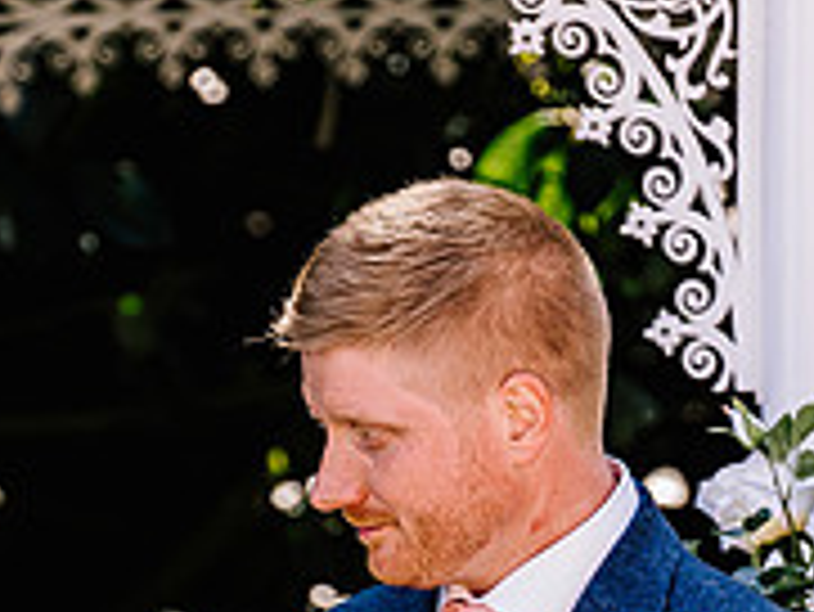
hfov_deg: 3.6
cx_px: 801
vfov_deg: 2.7
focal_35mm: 555
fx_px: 13060
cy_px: 826
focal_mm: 180
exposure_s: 1/400
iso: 400
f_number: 4.5
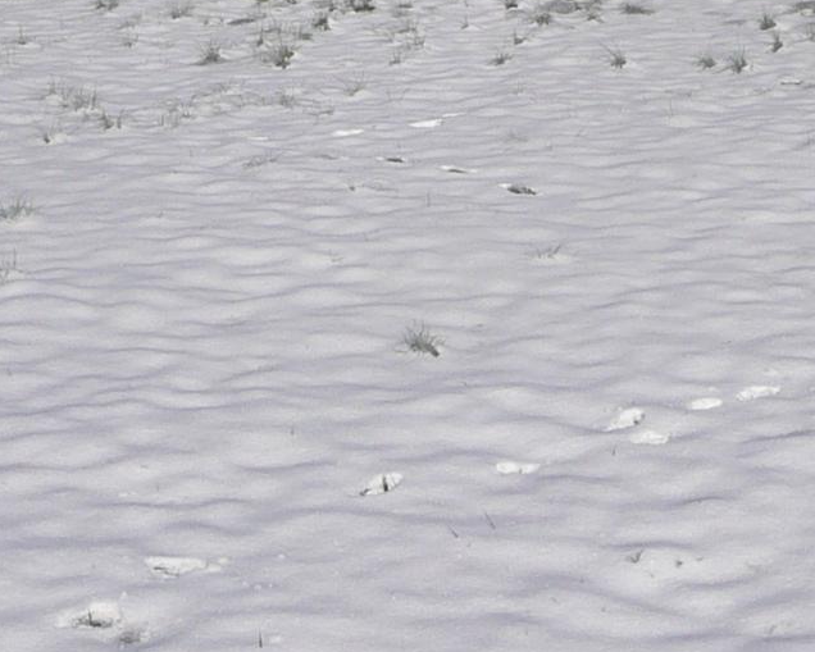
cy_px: -243
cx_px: 548
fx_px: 2654
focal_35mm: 110
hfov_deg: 17.4
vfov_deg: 13.4
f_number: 5
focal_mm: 5.2
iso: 80
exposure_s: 1/1300
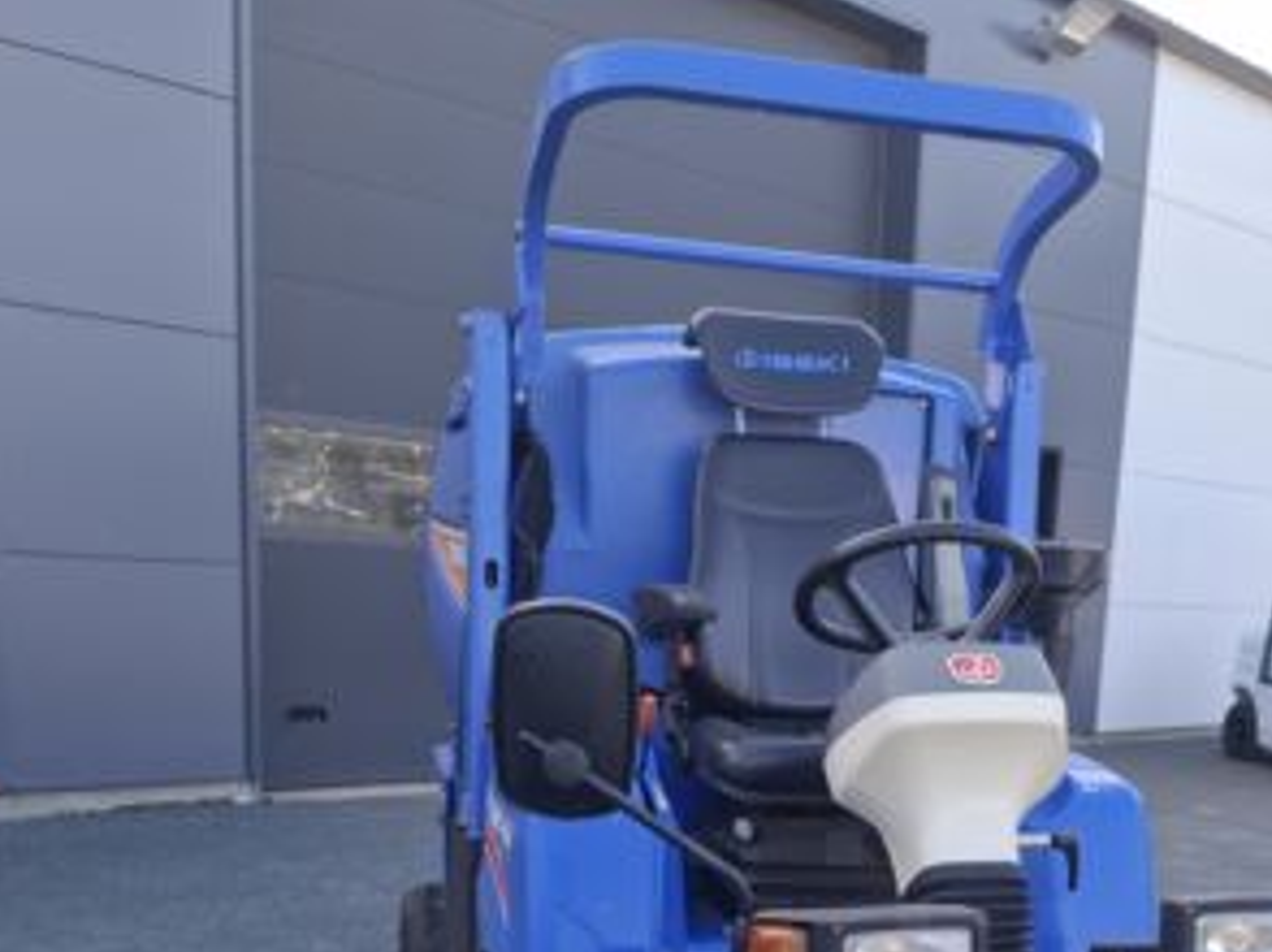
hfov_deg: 44.5
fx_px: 1542
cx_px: 774
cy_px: 865
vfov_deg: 32.5
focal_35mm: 42
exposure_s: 1/356
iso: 50
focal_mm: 5.54
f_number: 1.8
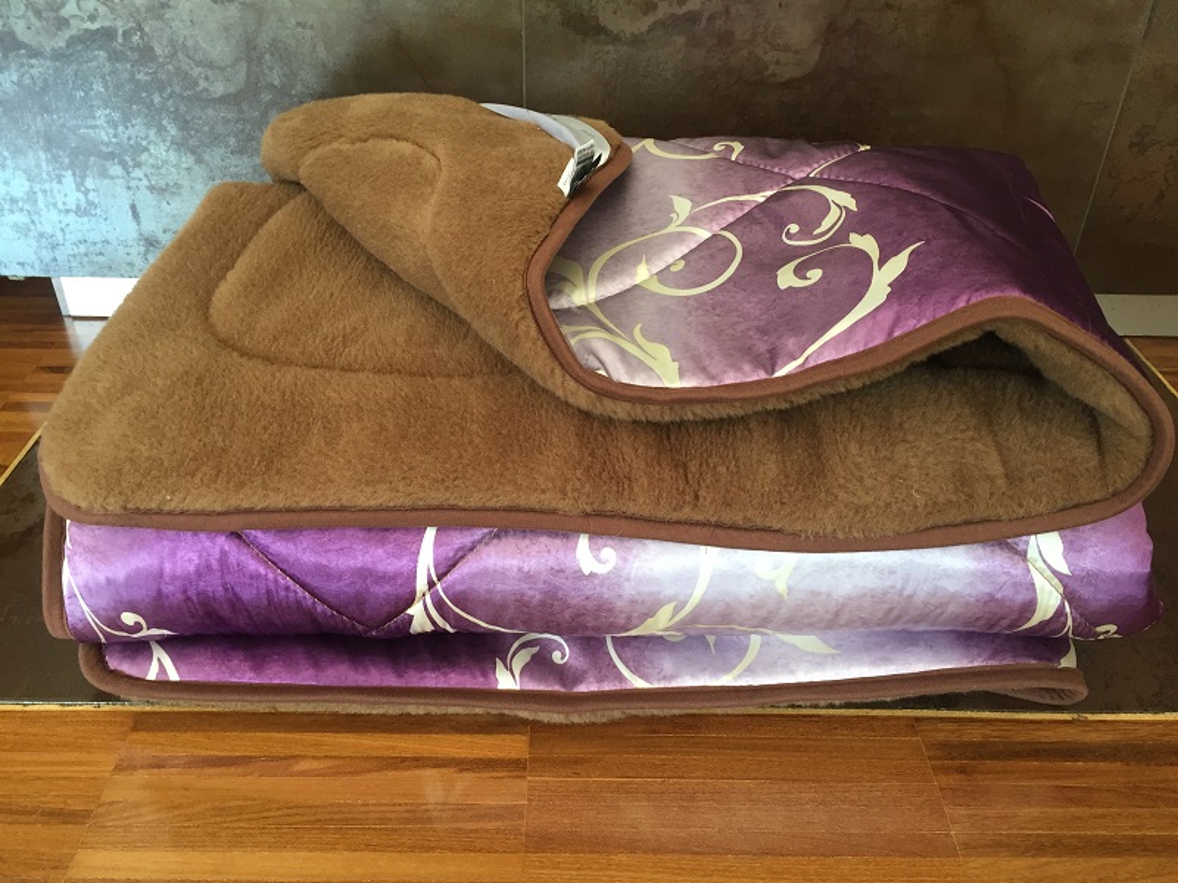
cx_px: 589
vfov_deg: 48.2
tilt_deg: -34.3
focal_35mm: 29
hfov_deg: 61.7
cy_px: 442
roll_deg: -2.1
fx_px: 987
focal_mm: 4.15
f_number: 2.2
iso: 80
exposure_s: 1/30
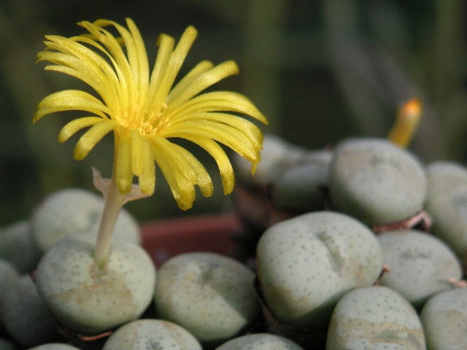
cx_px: 234
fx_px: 1497
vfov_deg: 13.3
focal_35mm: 111
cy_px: 175
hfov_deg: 17.7
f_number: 3.6
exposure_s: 1/250
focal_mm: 17.1
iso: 50
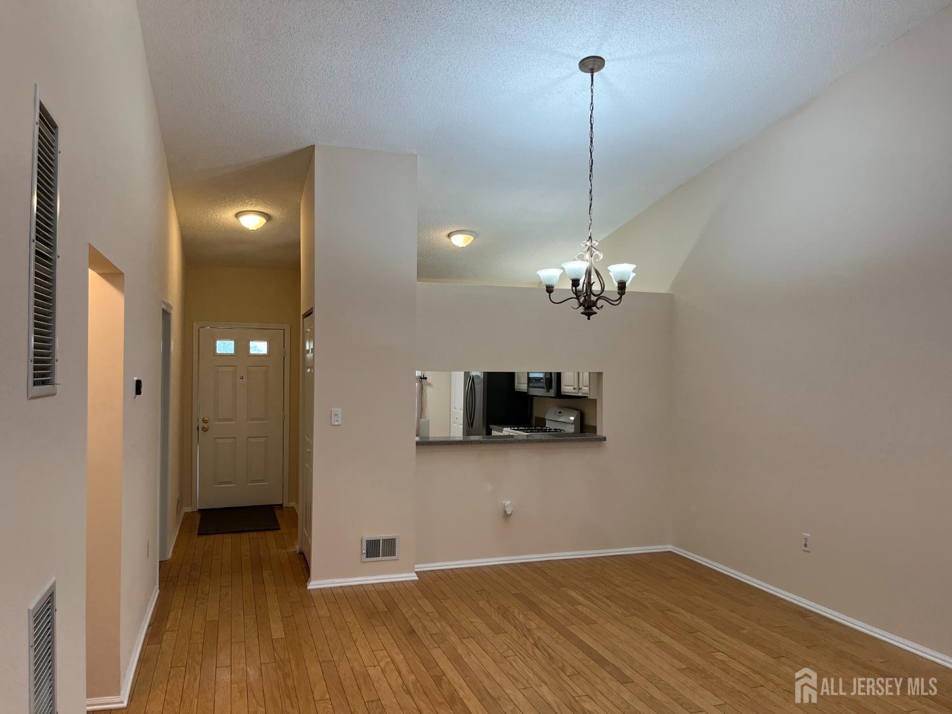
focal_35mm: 26
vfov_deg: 53.1
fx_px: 715
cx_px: 476
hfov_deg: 67.3
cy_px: 357
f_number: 1.6
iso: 64
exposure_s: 1/120
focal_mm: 5.1
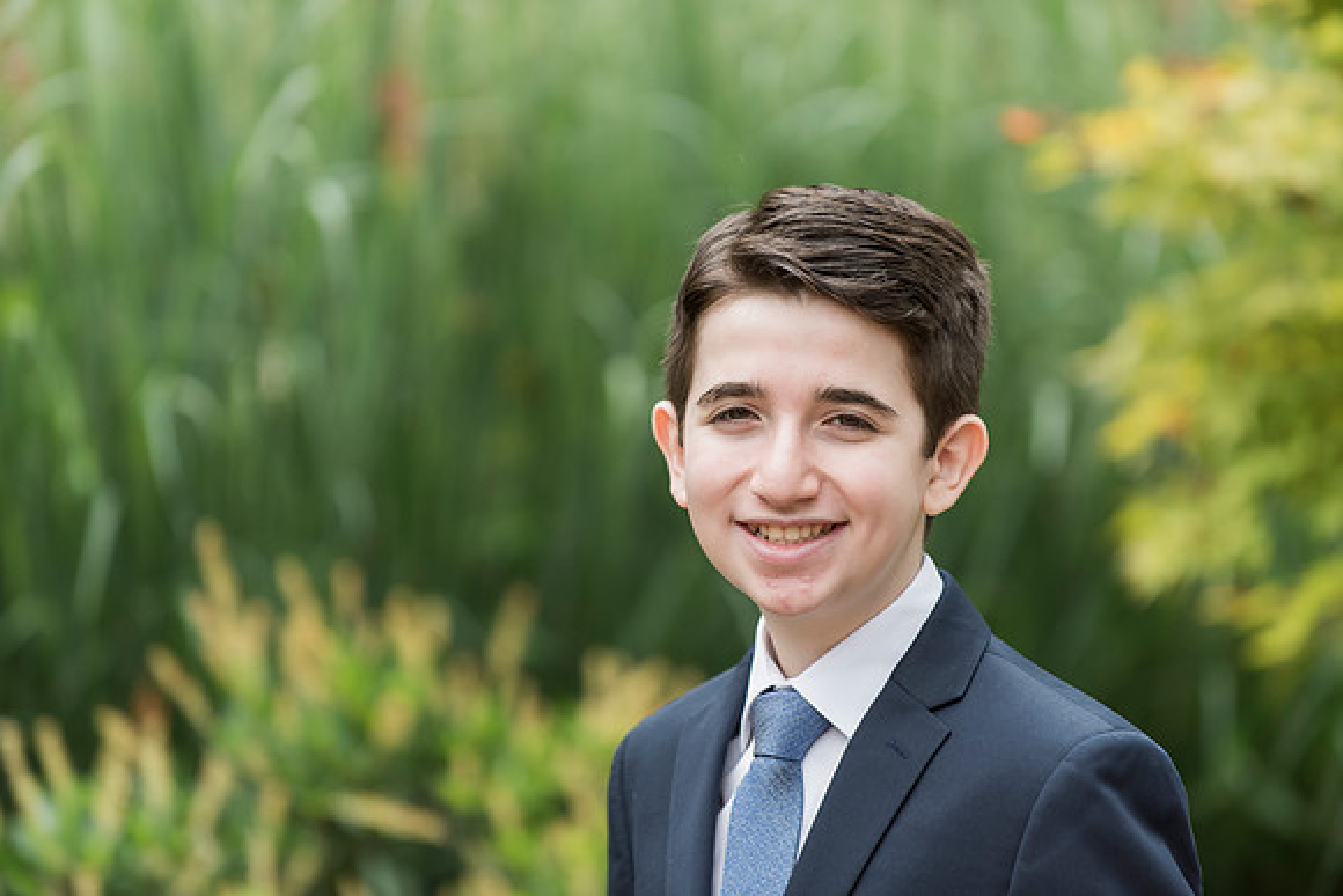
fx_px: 7463
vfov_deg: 6.9
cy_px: 448
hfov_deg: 10.3
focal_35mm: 200
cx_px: 672
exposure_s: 1/500
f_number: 3.5
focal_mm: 200
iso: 400
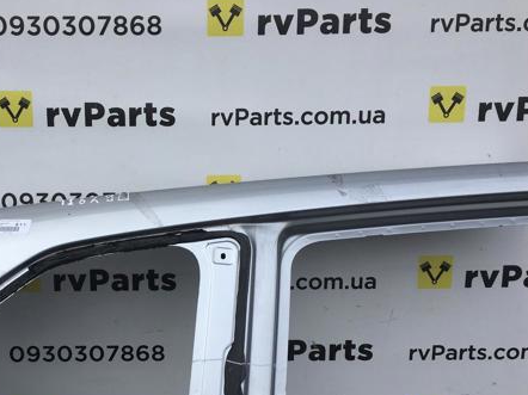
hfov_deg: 44.1
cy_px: 260
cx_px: 173
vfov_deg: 34.0
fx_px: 640
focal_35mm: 42
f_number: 2.2
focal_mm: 4.15
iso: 25
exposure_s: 1/663
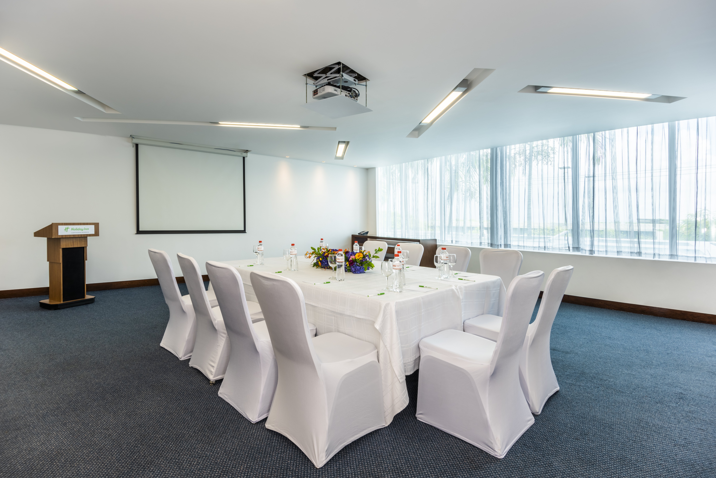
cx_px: 358
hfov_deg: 93.3
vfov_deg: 70.5
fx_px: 338
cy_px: 239
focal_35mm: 17
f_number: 11
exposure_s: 1/30
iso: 64
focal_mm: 17
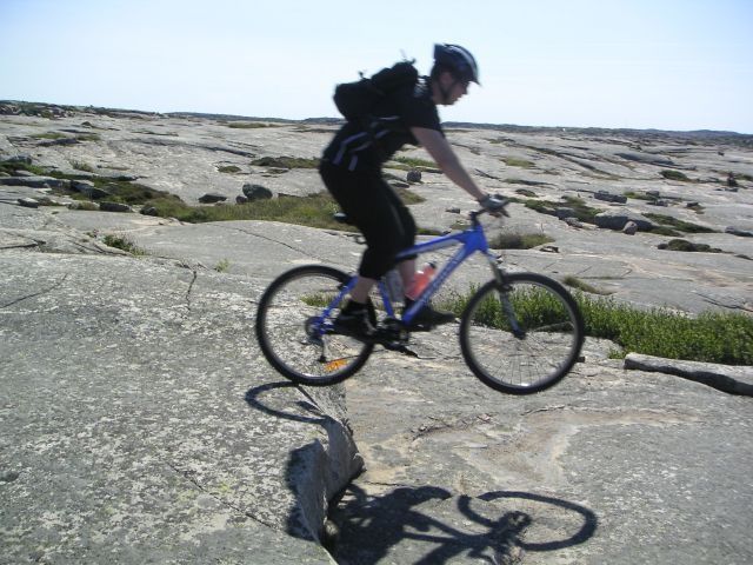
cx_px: 376
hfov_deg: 49.0
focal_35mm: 38
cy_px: 282
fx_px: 827
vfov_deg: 37.7
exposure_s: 1/180
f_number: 6.7
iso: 50
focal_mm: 6
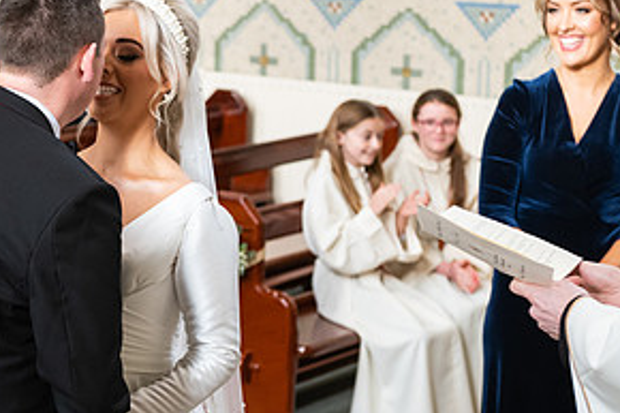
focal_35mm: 110
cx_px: 167
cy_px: 183
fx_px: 1893
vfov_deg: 12.4
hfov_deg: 18.5
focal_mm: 55
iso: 1000
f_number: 3.5
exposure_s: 1/200
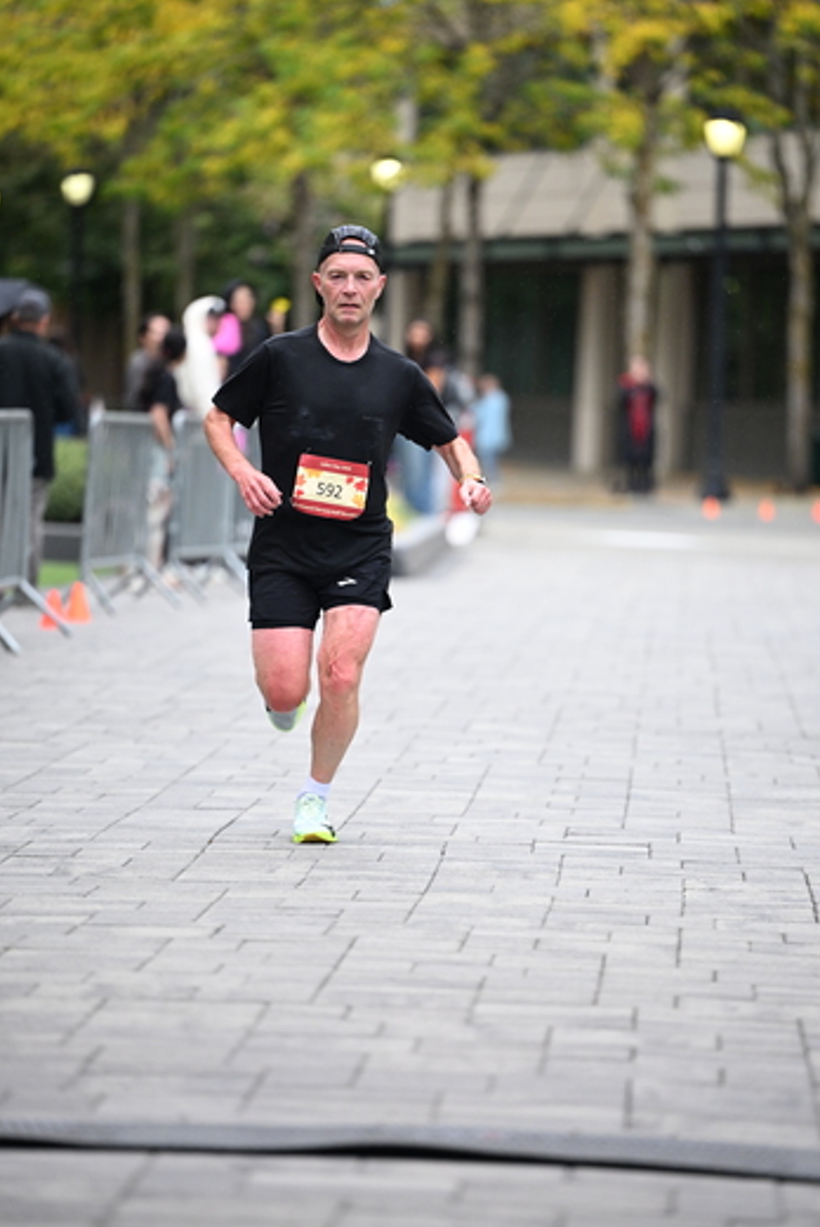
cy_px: 598
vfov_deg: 10.8
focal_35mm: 190
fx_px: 6483
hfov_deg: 7.2
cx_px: 404
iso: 1250
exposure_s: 1/2000
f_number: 2.8
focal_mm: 180
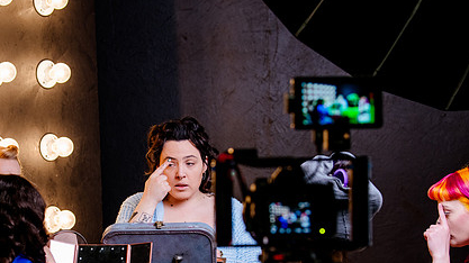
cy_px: 198
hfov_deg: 18.0
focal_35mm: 119
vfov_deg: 10.1
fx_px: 1479
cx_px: 148
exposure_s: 1/100
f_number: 4
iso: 400
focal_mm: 70
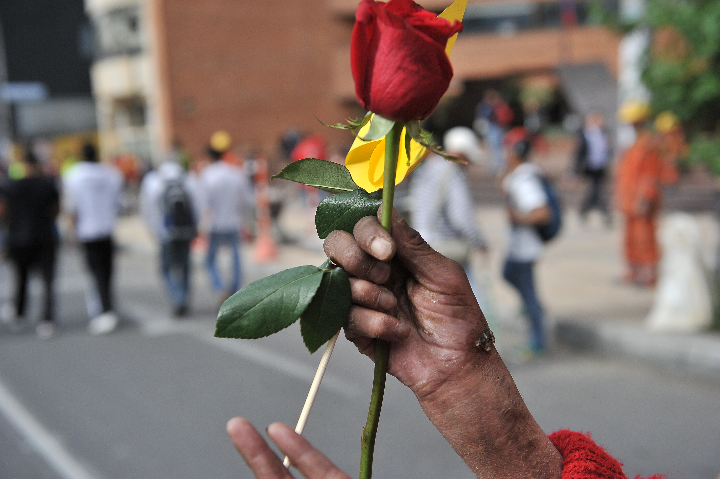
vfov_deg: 30.5
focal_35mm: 44
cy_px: 240
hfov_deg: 44.5
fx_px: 879
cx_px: 360
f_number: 4.5
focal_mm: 44
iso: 640
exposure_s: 1/2000
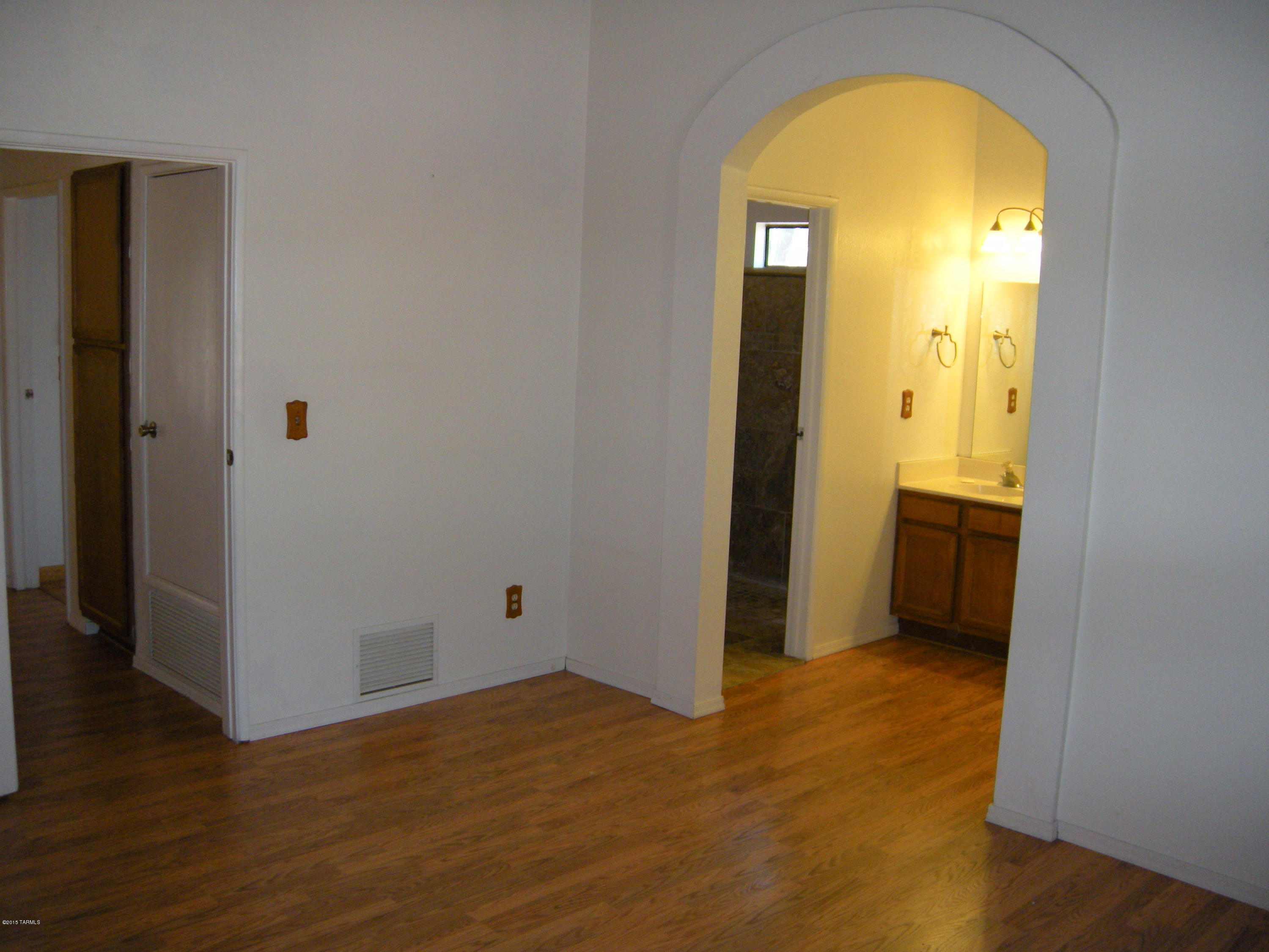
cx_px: 634
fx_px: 1283
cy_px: 476
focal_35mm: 35
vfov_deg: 40.7
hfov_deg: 52.6
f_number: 3.8
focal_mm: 5.9
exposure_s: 1/57.2
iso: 200
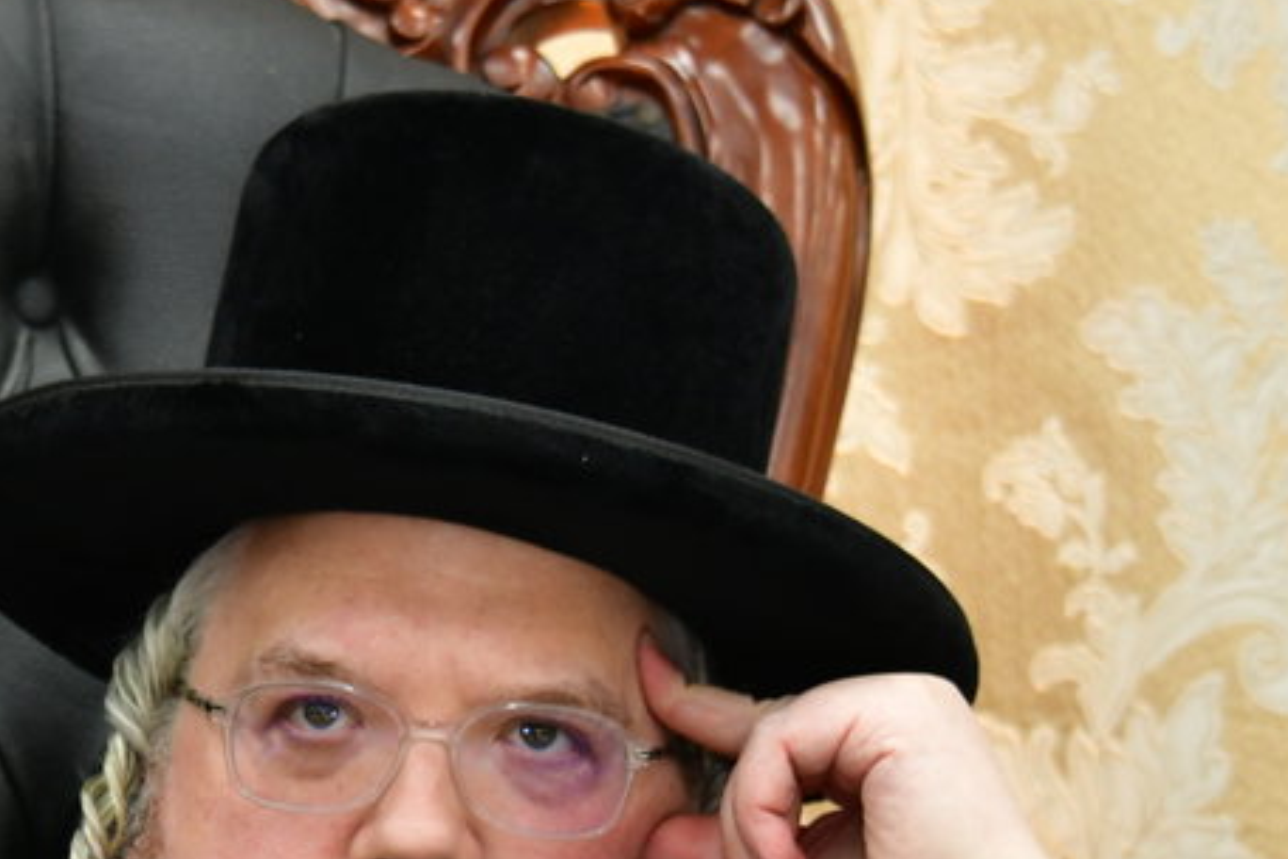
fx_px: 7906
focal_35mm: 221
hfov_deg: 9.3
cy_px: 646
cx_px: 206
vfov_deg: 6.2
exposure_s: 1/125
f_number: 5.6
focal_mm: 72
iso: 1600
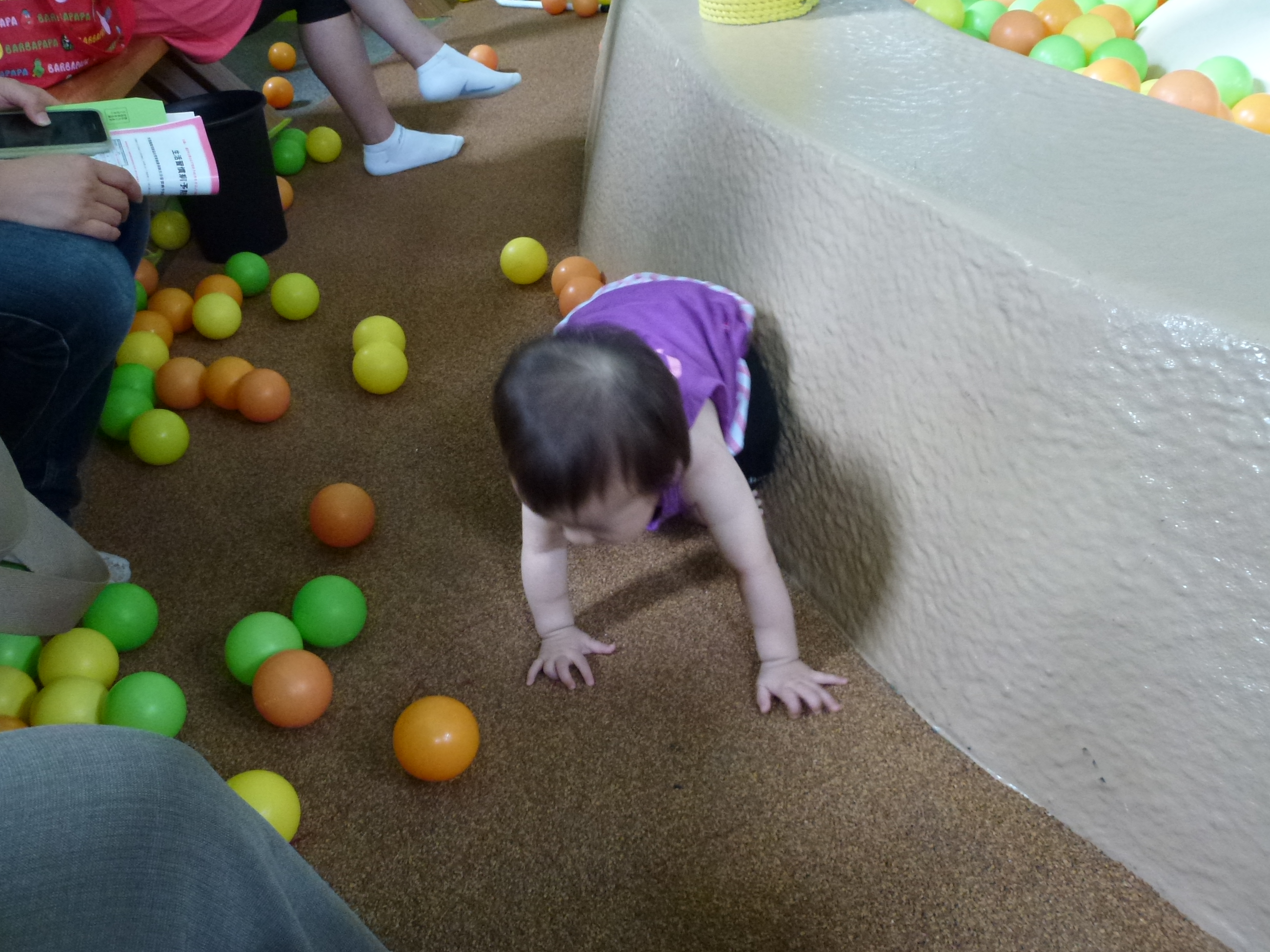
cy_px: 470
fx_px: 1137
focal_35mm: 31
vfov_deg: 45.4
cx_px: 652
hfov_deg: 58.3
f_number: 3.5
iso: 400
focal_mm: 5.4
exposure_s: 1/20
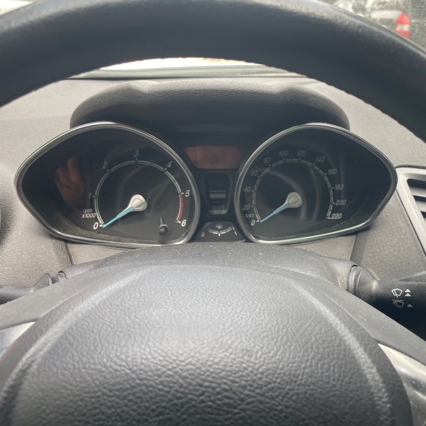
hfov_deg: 51.7
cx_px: 280
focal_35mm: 31
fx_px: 432
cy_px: 215
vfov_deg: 52.5
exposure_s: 1/121
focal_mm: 4.2
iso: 50
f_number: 1.6
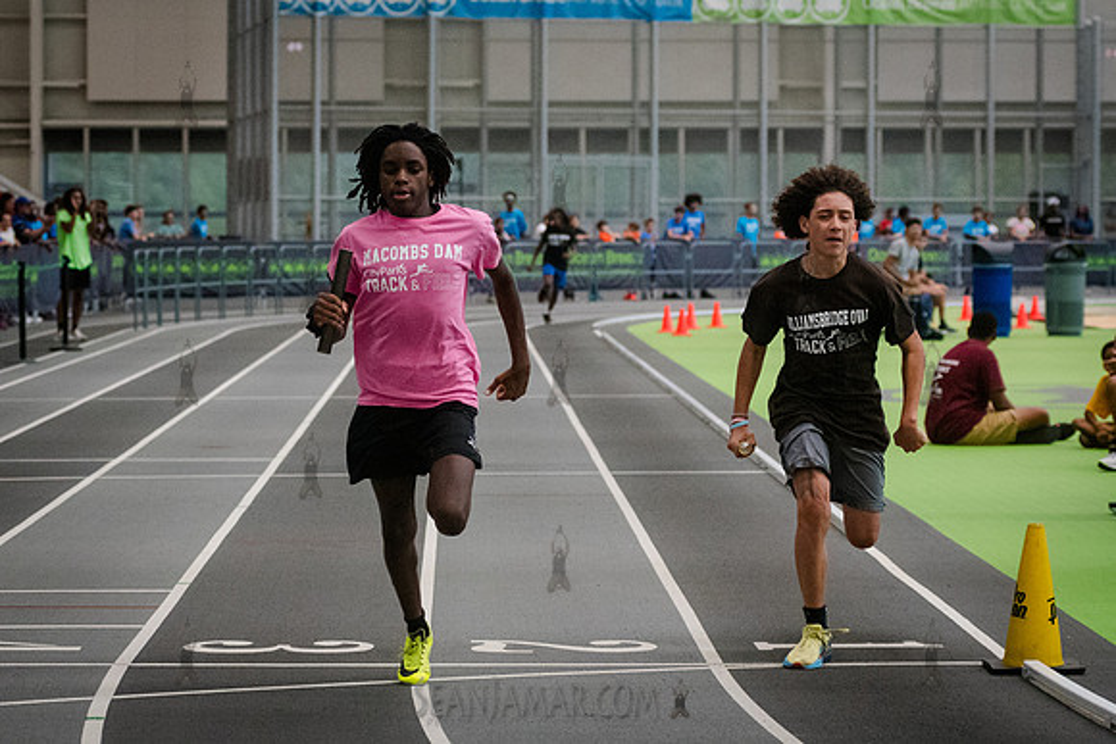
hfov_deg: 16.4
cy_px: 389
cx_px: 513
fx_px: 3870
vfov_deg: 11.0
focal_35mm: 125
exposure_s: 1/1600
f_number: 4
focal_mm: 80
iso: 6400
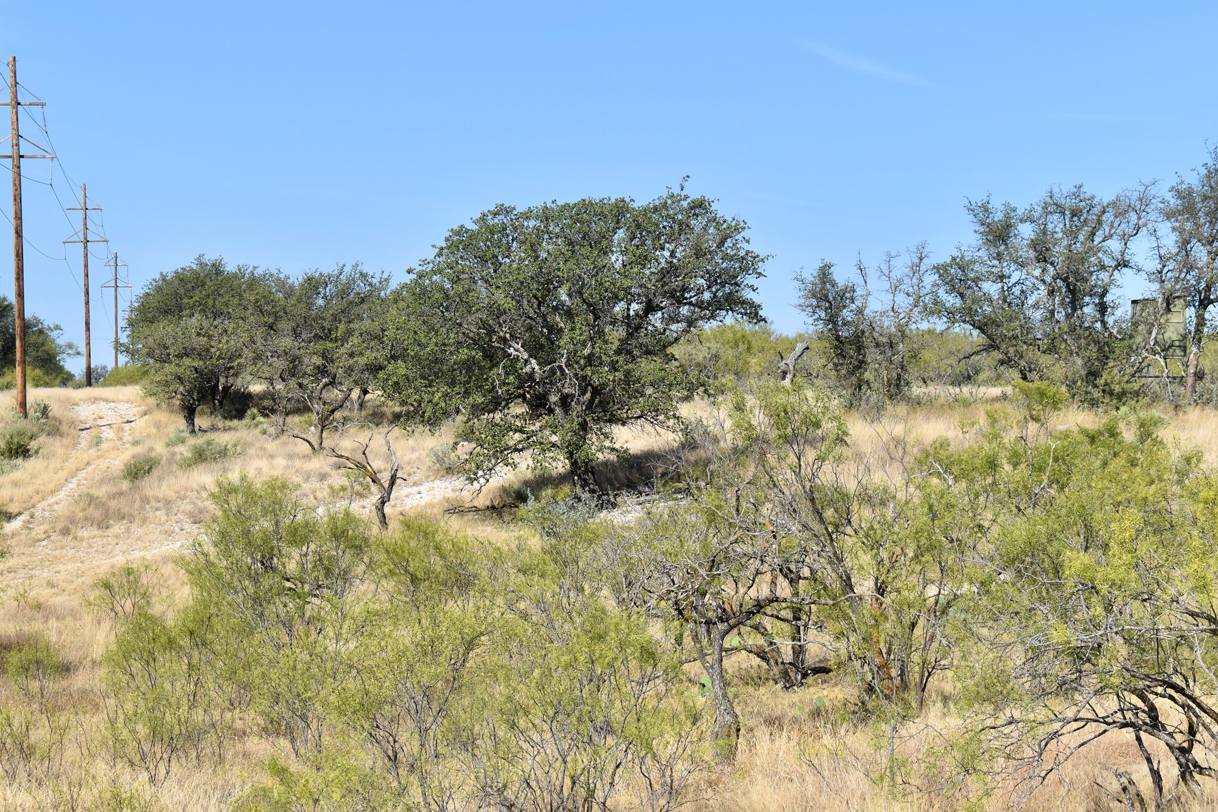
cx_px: 607
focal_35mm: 84
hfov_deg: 24.3
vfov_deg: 16.4
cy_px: 410
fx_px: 2825
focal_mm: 55
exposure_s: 1/250
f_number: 8
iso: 100
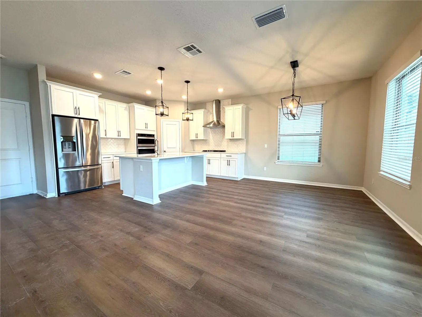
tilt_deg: -4.8
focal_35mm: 14
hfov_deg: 102.1
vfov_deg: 85.7
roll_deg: +0.1
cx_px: 211
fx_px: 171
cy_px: 158
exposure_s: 1/120
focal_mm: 2.22
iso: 250
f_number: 2.2
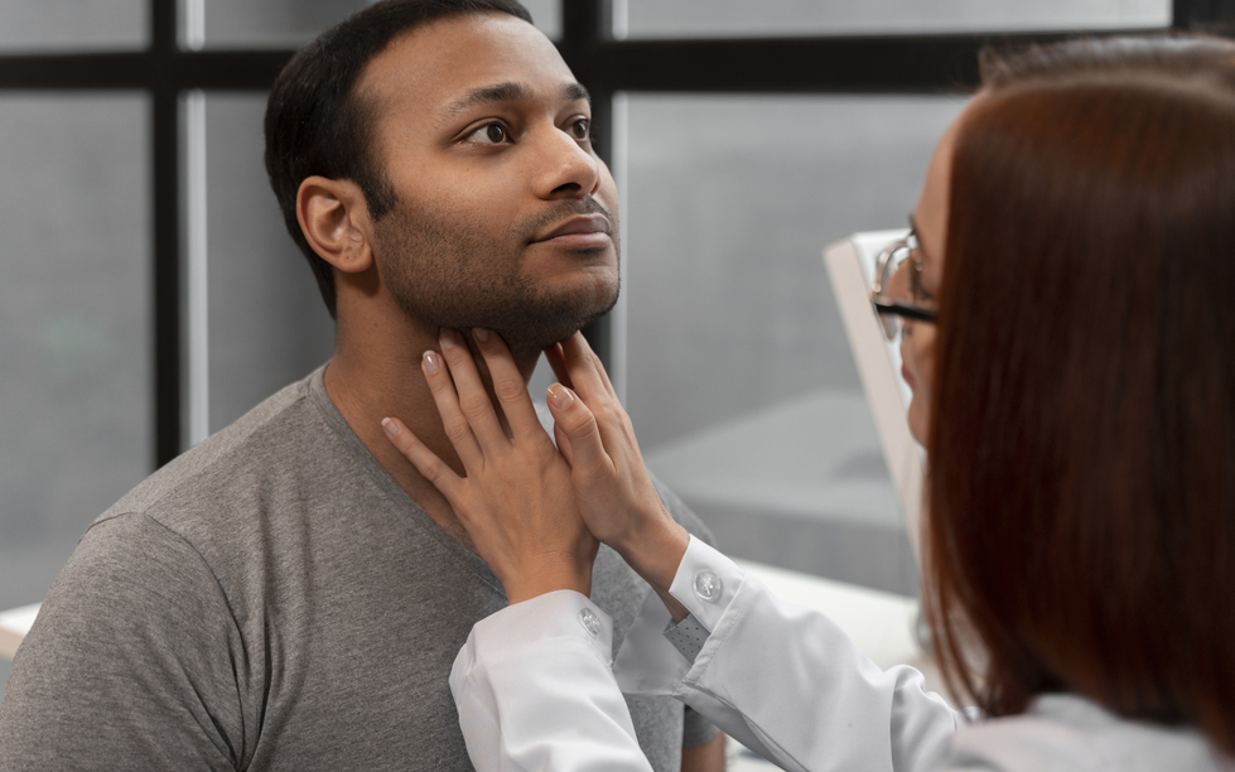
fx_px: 1683
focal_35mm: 50
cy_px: 390
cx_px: 616
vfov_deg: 25.8
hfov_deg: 40.3
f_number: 2.8
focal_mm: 48
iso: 400
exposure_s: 1/160
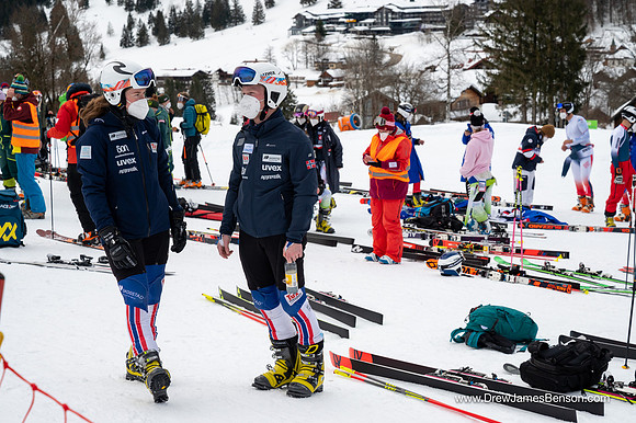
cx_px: 318
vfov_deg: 19.4
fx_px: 1236
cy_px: 212
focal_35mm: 70
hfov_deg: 28.9
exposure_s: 1/1000
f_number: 8
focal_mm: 70
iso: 320
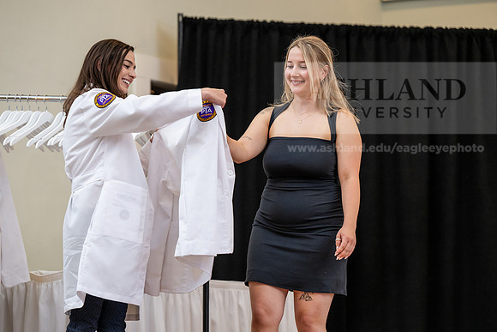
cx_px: 248
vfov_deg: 11.4
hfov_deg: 17.1
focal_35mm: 120
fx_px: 1657
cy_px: 166
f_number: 3.5
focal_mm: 120
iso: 1600
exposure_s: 1/200
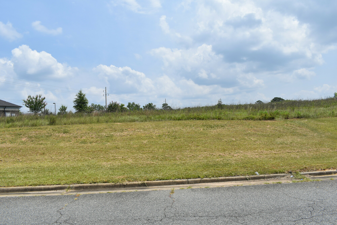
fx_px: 253
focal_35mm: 27
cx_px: 168
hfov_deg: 67.4
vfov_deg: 47.9
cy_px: 112
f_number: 10
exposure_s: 1/400
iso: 200
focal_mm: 18
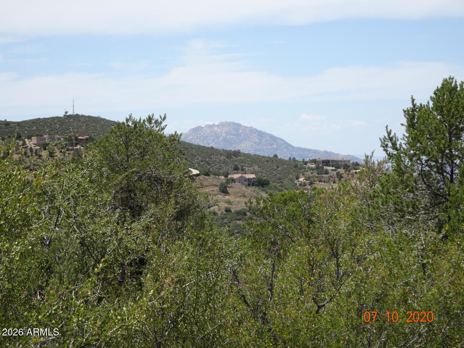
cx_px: 232
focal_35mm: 93
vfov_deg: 15.9
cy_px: 174
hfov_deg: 21.1
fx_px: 1247
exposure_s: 1/400
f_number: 5
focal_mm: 15.92
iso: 80
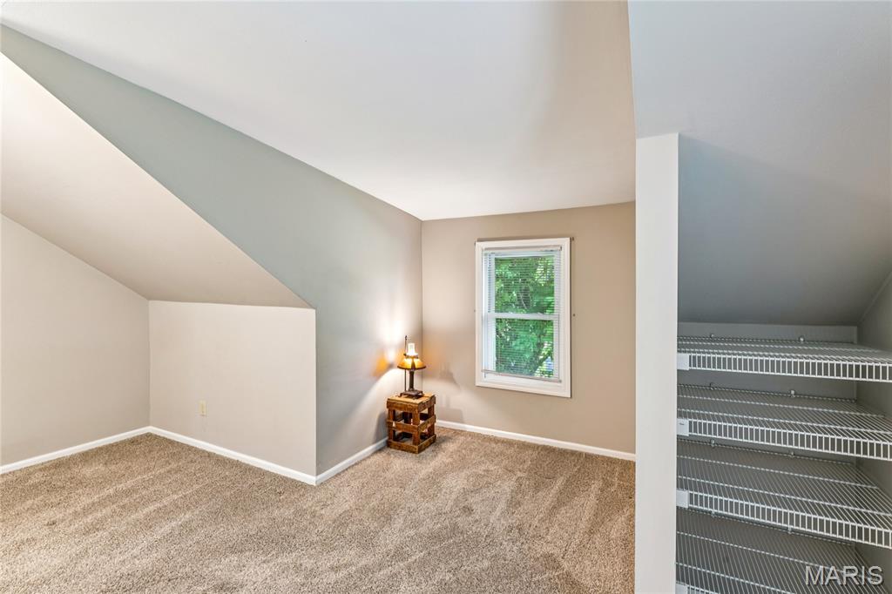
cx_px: 446
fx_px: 401
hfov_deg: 96.0
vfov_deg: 73.0
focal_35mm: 16
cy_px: 297
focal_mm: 16.2
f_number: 13
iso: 200
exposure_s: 1.6
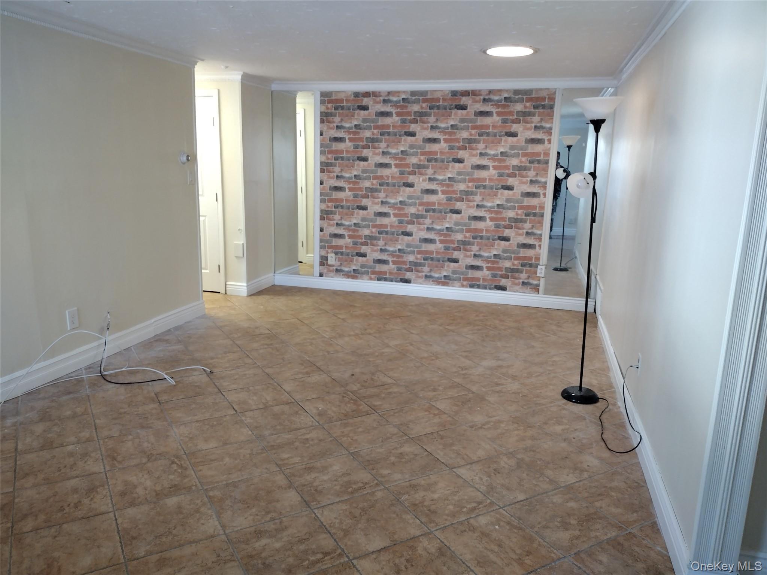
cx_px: 384
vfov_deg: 51.4
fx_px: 598
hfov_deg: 65.3
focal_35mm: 27
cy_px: 288
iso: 481
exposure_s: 1/40
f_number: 1.7
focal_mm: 4.71
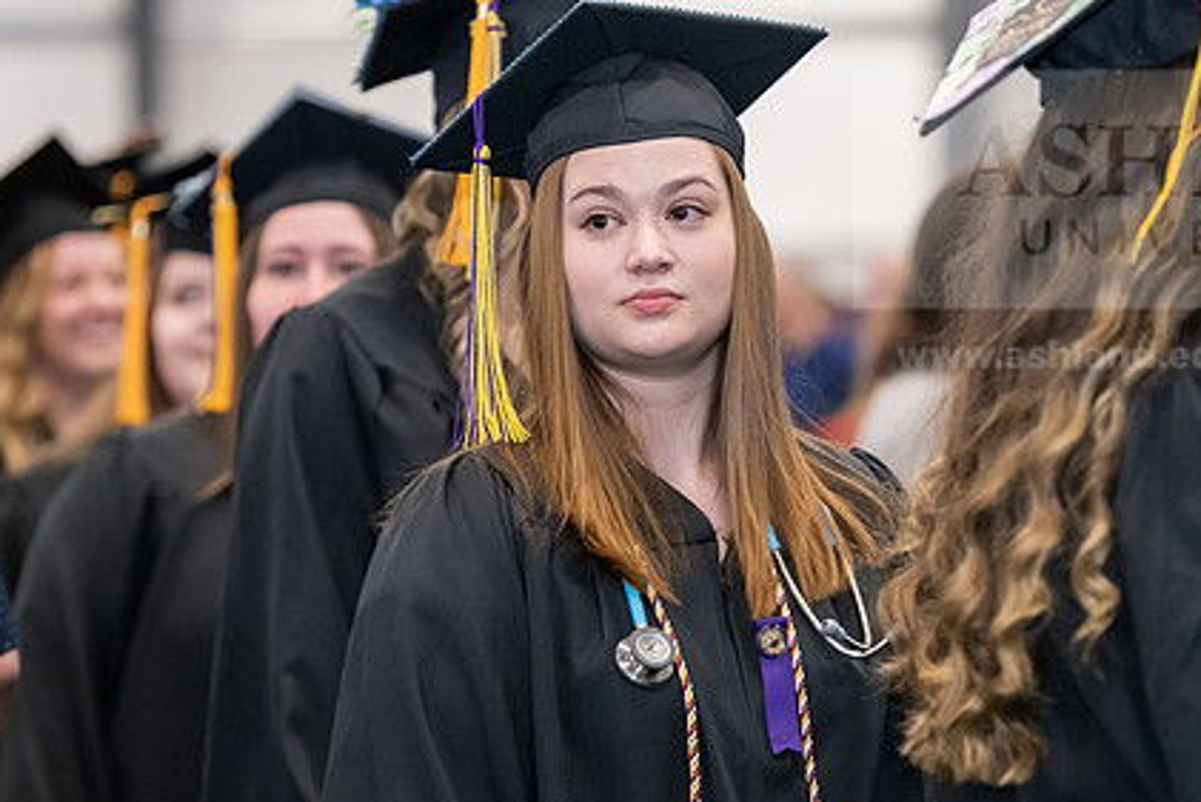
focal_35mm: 179
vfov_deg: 7.7
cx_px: 767
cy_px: 415
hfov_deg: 11.5
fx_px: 5973
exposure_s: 1/200
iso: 3200
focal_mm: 130
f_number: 3.2
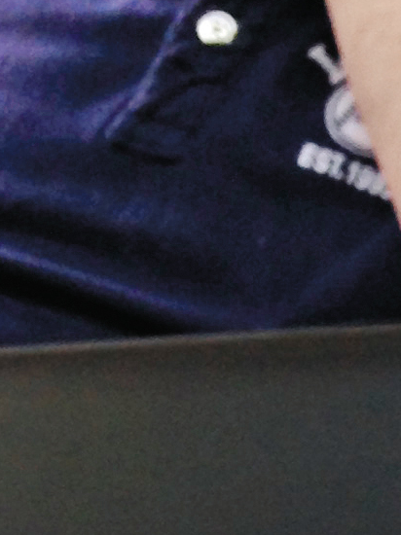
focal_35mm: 196
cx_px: 930
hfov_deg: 7.2
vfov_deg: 9.8
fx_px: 3030
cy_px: 781
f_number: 2.4
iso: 64
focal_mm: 4.12
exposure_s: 1/20
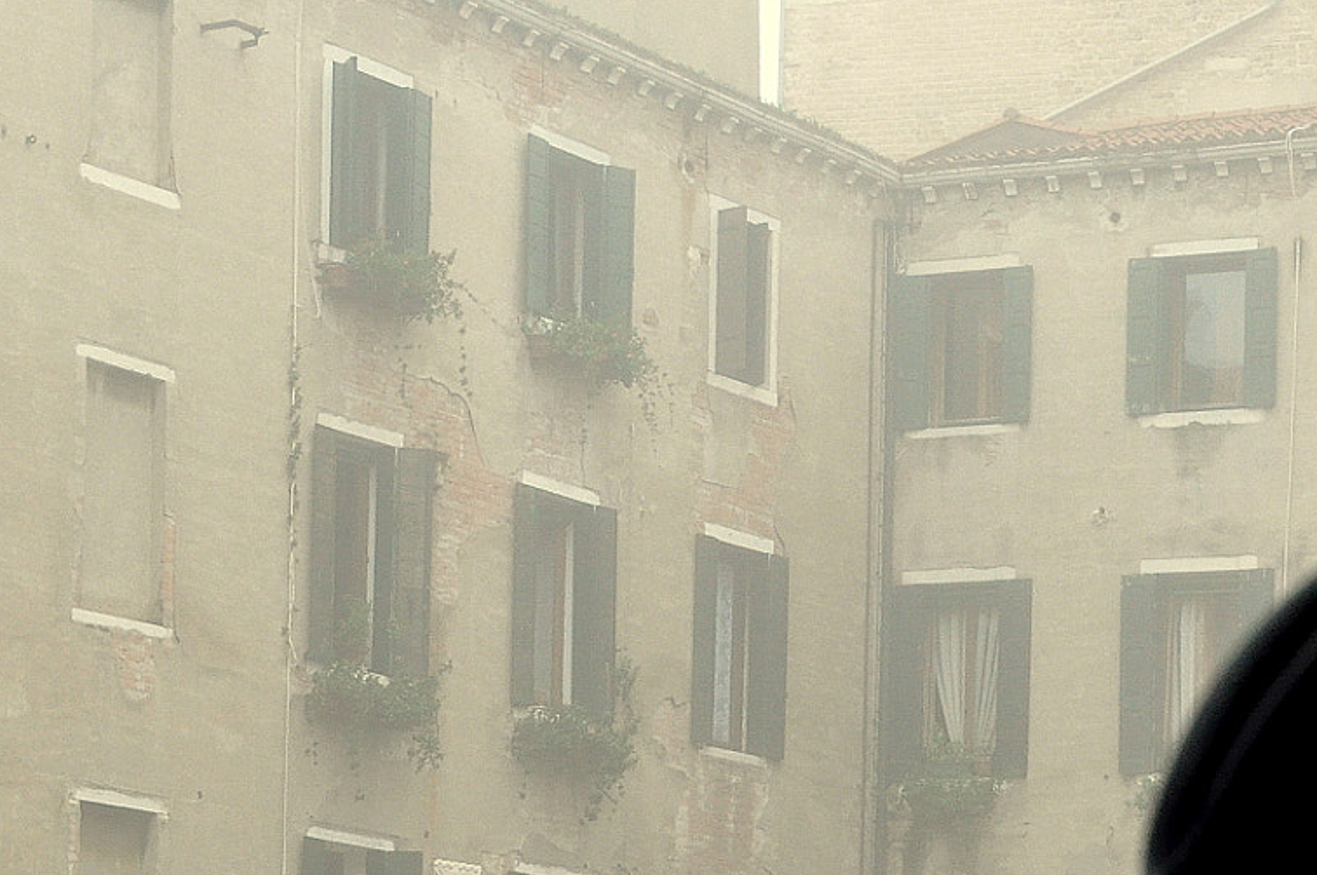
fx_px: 4750
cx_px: 1146
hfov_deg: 15.6
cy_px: 1079
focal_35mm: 130
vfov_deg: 10.3
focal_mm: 32
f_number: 10
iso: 800
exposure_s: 1/60
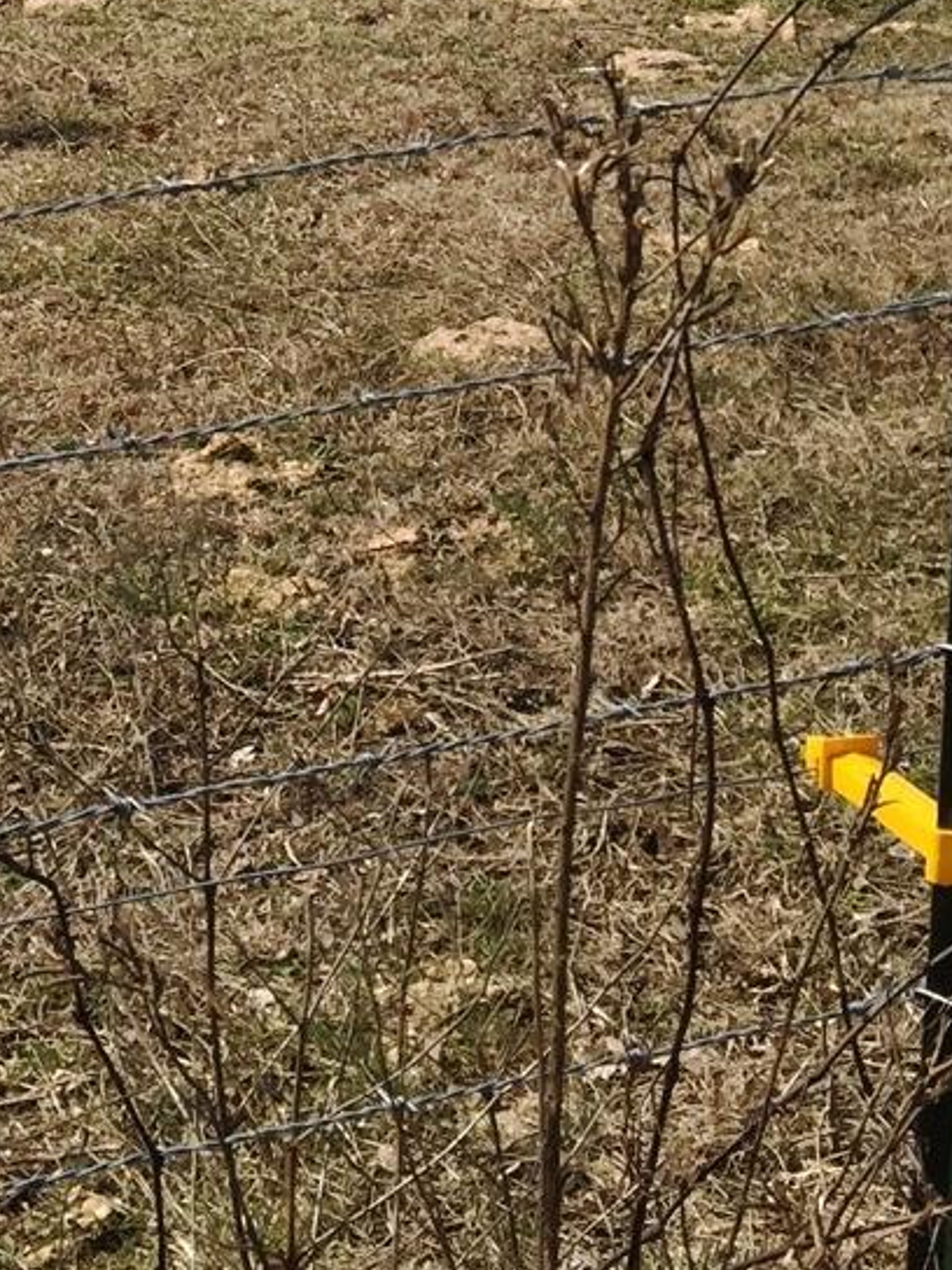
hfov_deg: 16.1
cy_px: -406
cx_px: -264
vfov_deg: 20.5
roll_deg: -2.1
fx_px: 3190
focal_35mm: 87
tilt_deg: -7.3
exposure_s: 1/2326
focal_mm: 4.15
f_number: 2.2
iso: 32
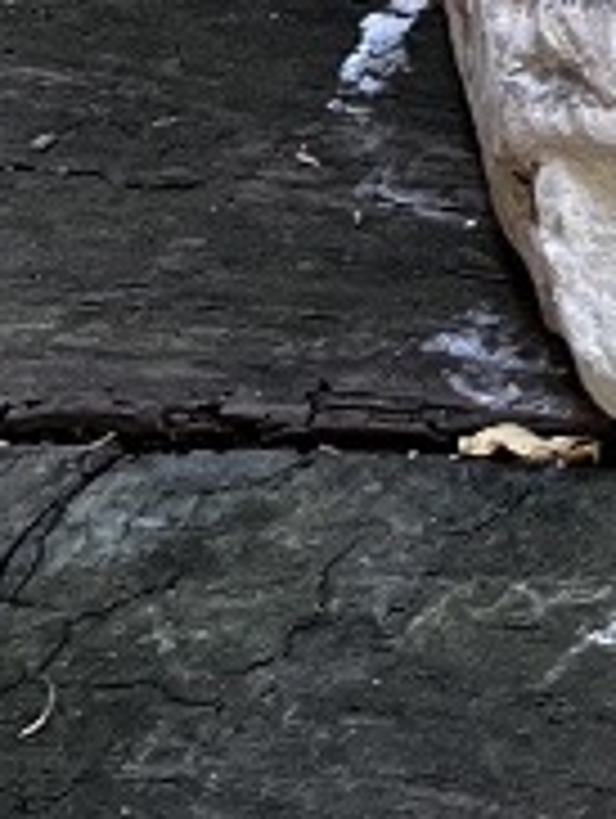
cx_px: 1039
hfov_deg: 8.4
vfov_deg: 9.2
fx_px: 4048
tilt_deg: -10.8
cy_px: -1652
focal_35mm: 171
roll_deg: +2.4
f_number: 1.6
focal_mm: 5.1
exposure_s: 1/62
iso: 125
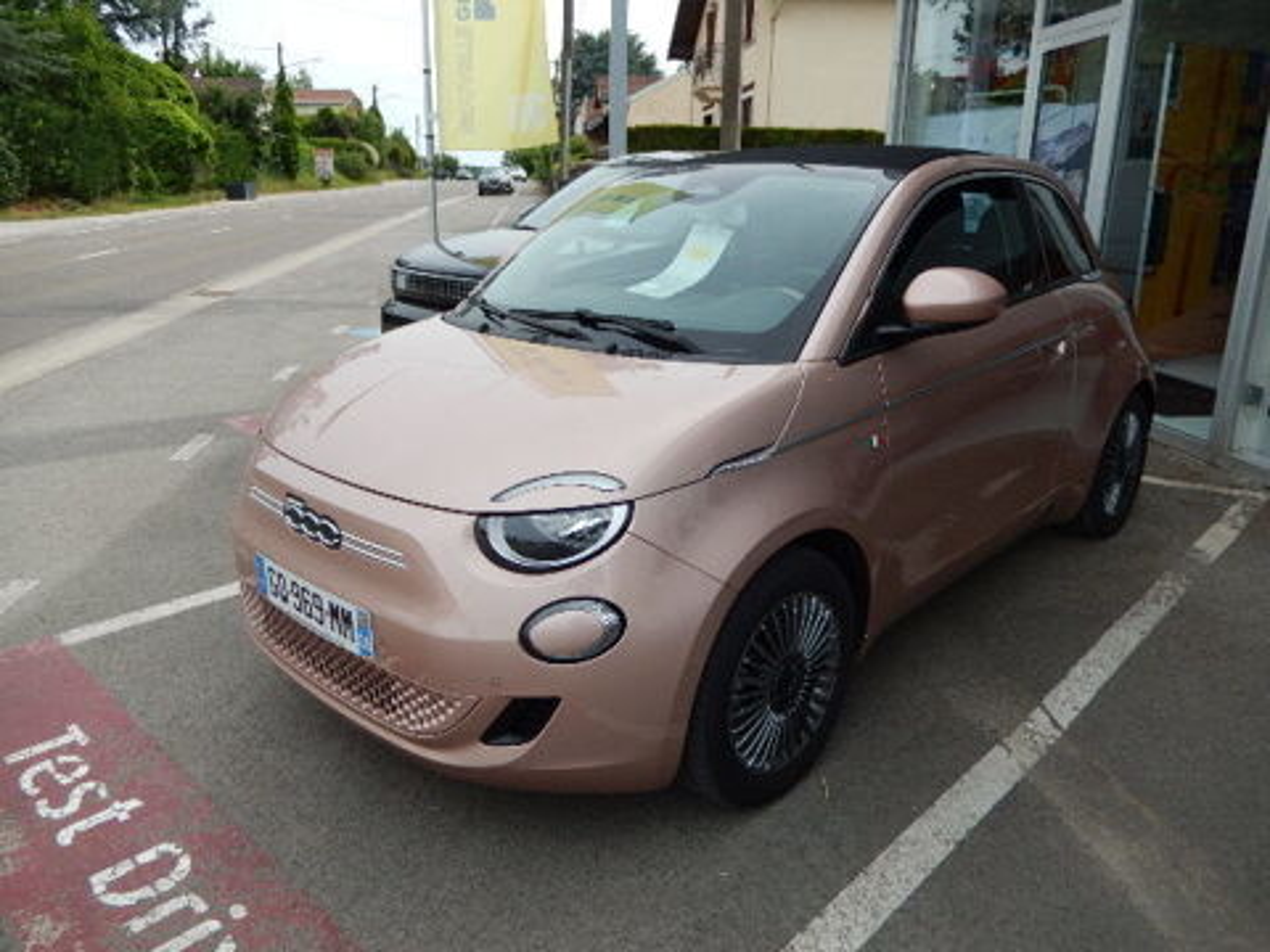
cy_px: 476
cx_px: 635
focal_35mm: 25
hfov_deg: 69.4
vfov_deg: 54.9
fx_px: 917
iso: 125
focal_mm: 4.5
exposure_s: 1/800
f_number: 3.4
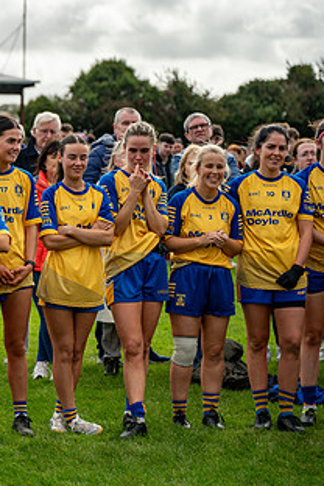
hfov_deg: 10.3
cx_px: -114
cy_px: 213
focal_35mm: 130
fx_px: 1755
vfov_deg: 15.8
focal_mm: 70
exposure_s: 1/2000
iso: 100
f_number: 2.8
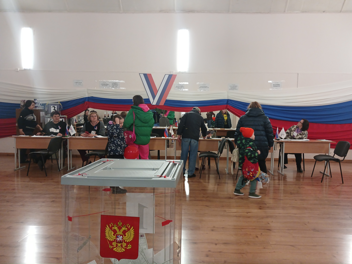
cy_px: 132
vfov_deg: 51.4
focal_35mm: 27
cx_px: 176
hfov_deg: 65.3
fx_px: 275
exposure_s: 1/50
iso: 160
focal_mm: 4
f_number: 1.8
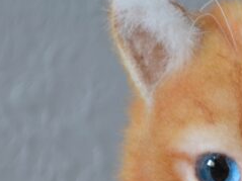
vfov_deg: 5.0
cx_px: 269
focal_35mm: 296
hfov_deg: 6.7
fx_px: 2068
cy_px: 278
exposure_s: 1/8
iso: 100
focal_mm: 48
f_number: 5.6
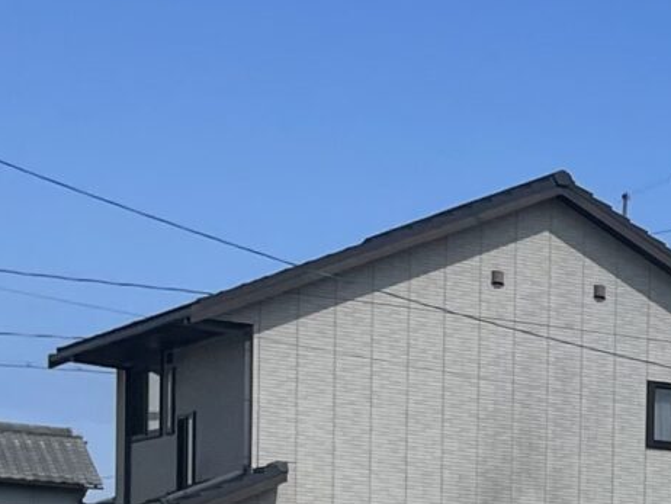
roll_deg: -2.8
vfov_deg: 9.8
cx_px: 1412
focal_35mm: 144
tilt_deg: -5.0
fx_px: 2793
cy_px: 916
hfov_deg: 12.0
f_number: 1.6
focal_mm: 4.2
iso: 32
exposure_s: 1/5556
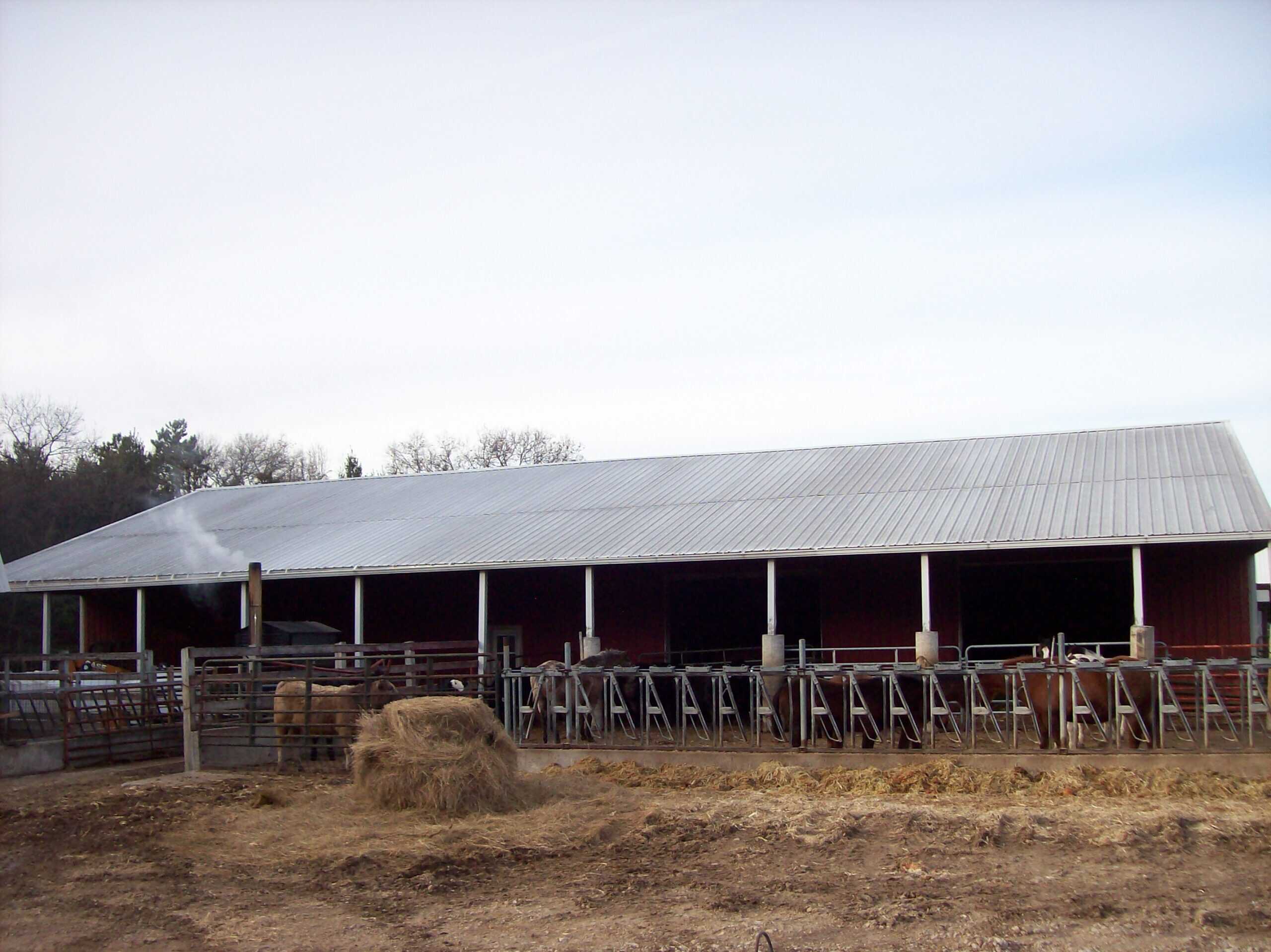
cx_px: 636
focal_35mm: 36
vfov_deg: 39.6
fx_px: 1321
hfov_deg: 51.4
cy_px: 476
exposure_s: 1/701
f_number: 2.7
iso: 80
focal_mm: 6
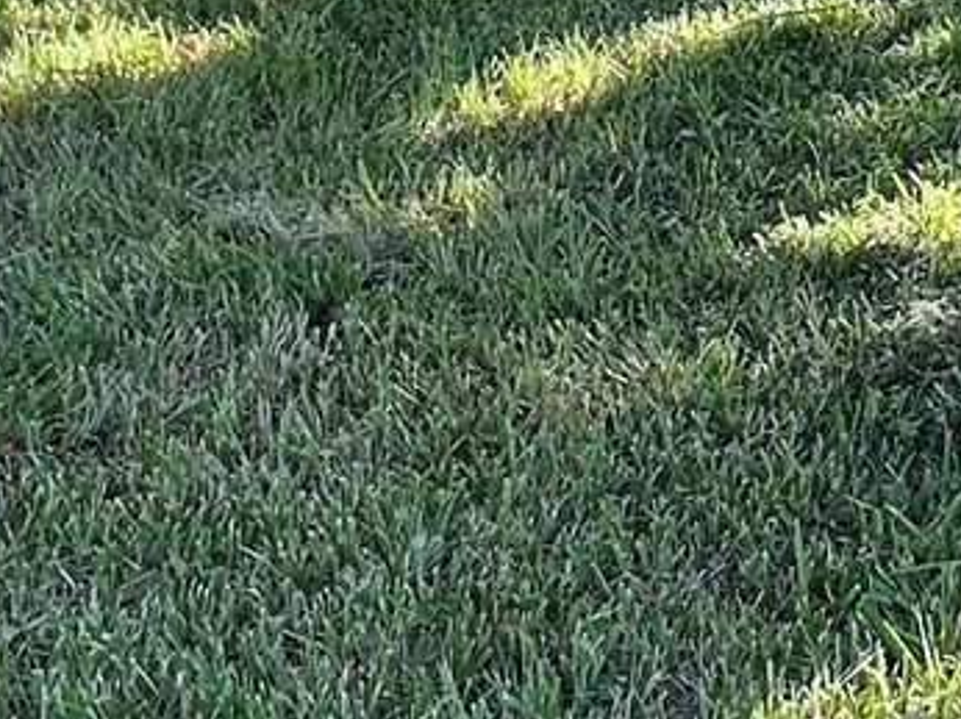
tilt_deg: -0.7
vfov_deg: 16.0
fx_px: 2136
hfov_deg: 24.7
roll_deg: +1.7
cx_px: 853
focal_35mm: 77
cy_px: -611
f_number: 1.8
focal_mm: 1.57
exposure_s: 1/152
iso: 32
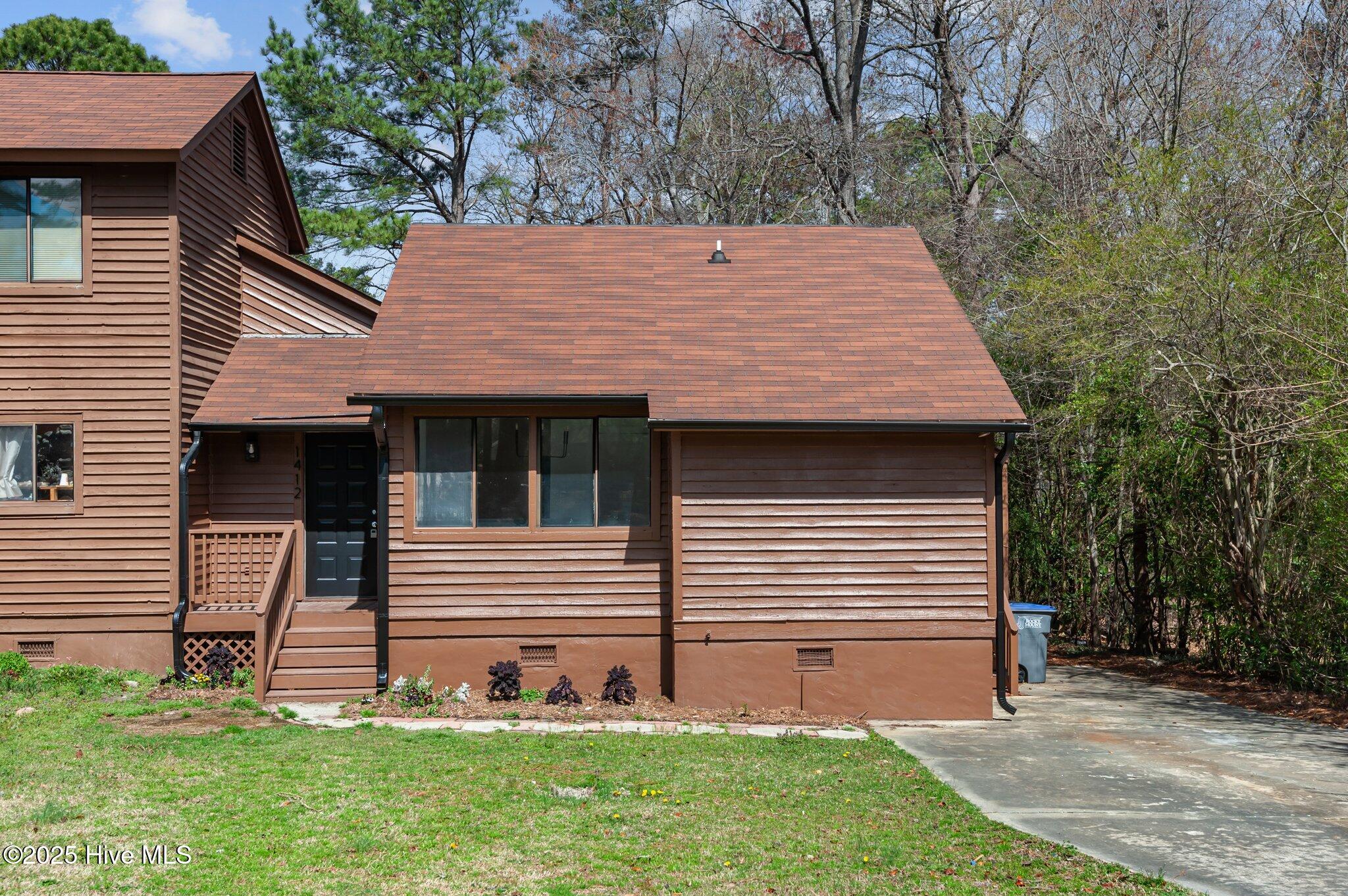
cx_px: 674
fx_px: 1309
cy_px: 448
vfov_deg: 37.8
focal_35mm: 35
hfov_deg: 54.5
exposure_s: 1/400
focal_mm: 35
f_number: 10
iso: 400
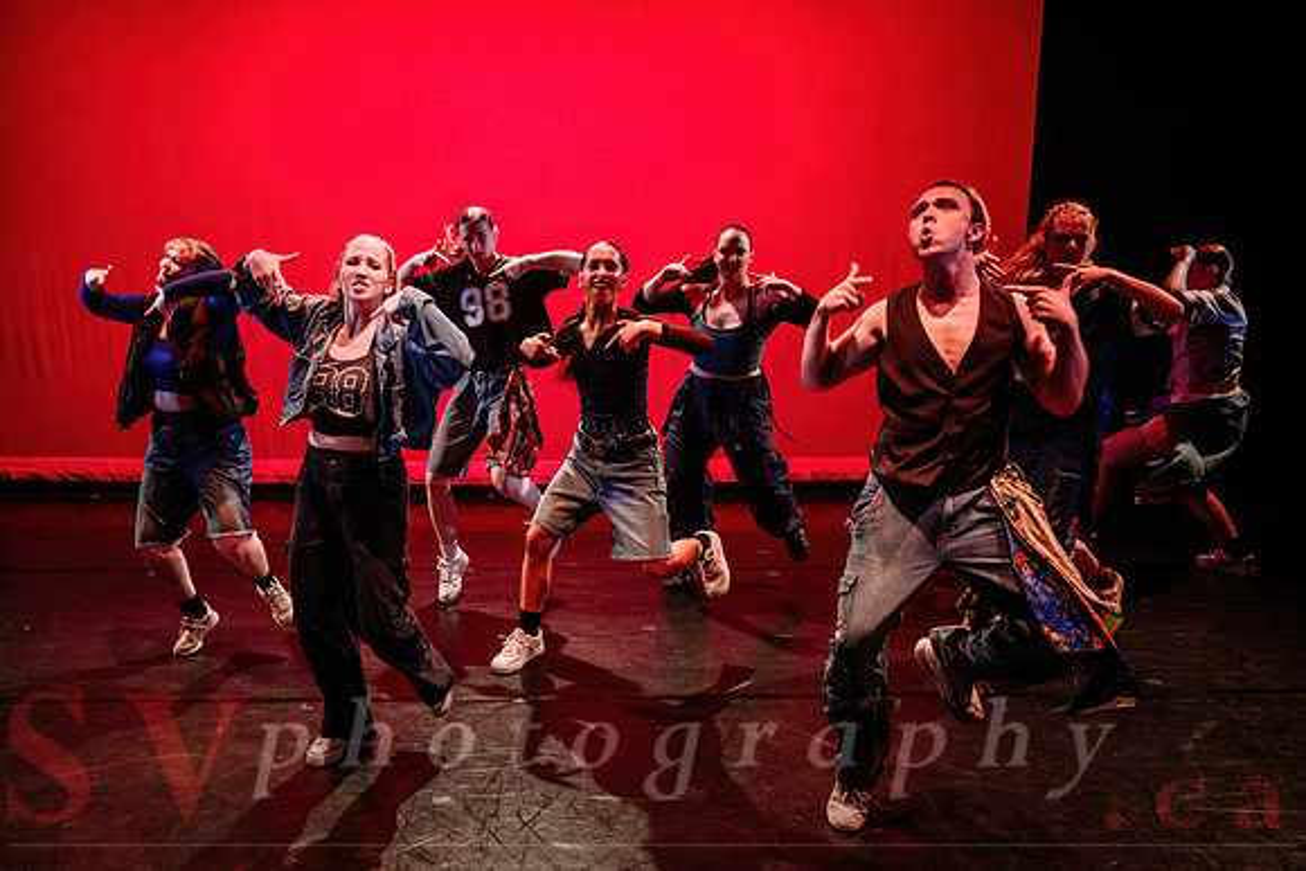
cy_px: 516
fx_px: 1247
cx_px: 480
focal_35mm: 34
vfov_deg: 38.4
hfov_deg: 54.6
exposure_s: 1/300
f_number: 2.8
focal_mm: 24
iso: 2500
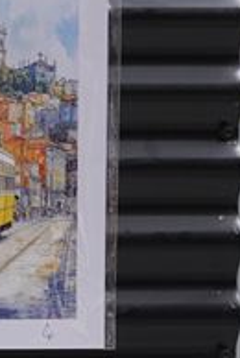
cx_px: -606
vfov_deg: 8.3
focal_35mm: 247
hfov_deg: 5.1
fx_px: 2461
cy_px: 173
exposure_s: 1/100
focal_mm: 24
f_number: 9
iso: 100
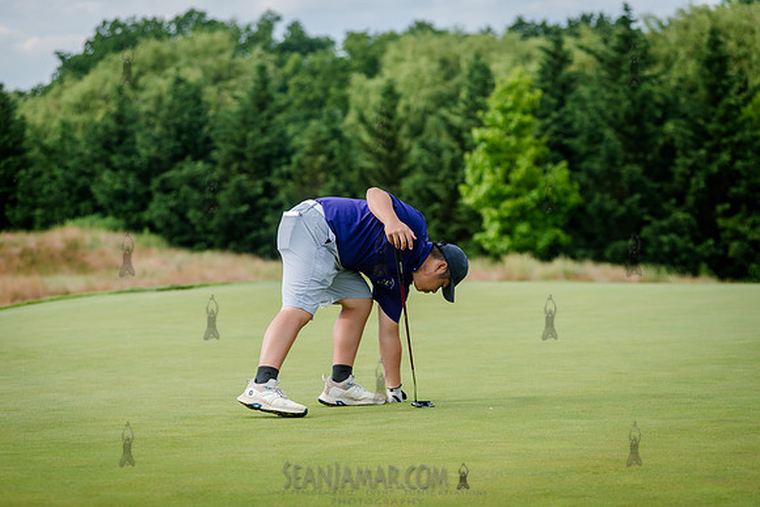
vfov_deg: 11.4
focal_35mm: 120
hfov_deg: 17.1
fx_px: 2534
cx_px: 380
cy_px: 254
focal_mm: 120
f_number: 3.5
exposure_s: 1/640
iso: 125
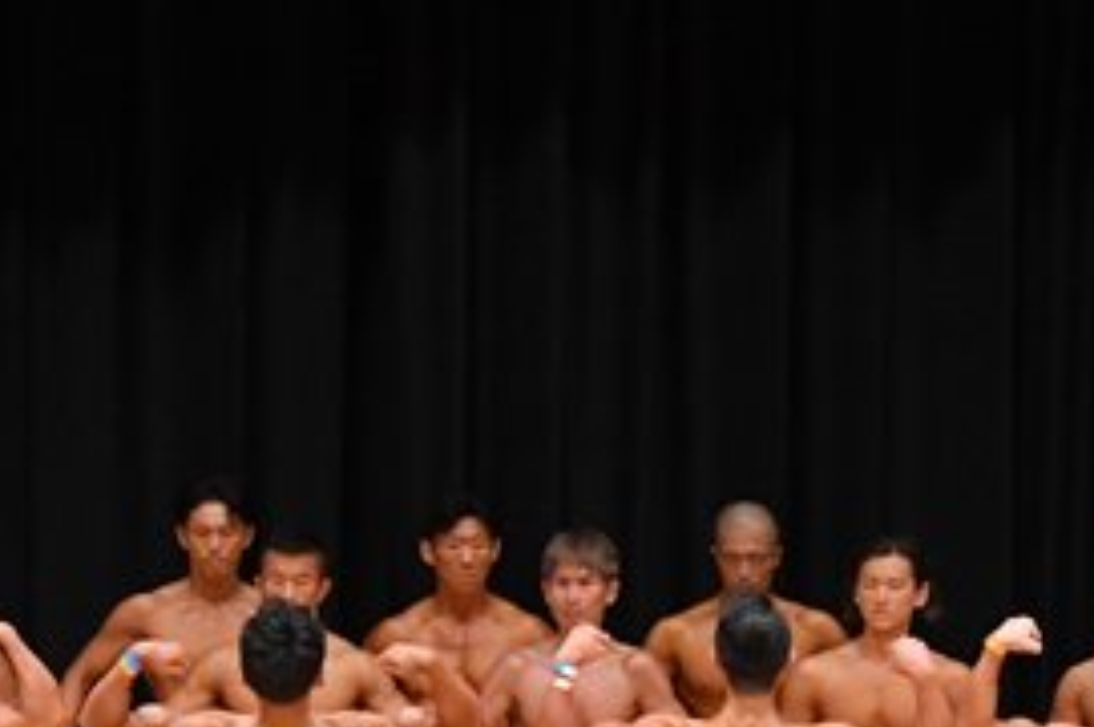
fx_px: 9379
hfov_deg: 6.7
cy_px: 897
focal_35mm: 309
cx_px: 587
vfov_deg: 4.4
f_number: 5.6
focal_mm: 72
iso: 4000
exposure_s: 1/400
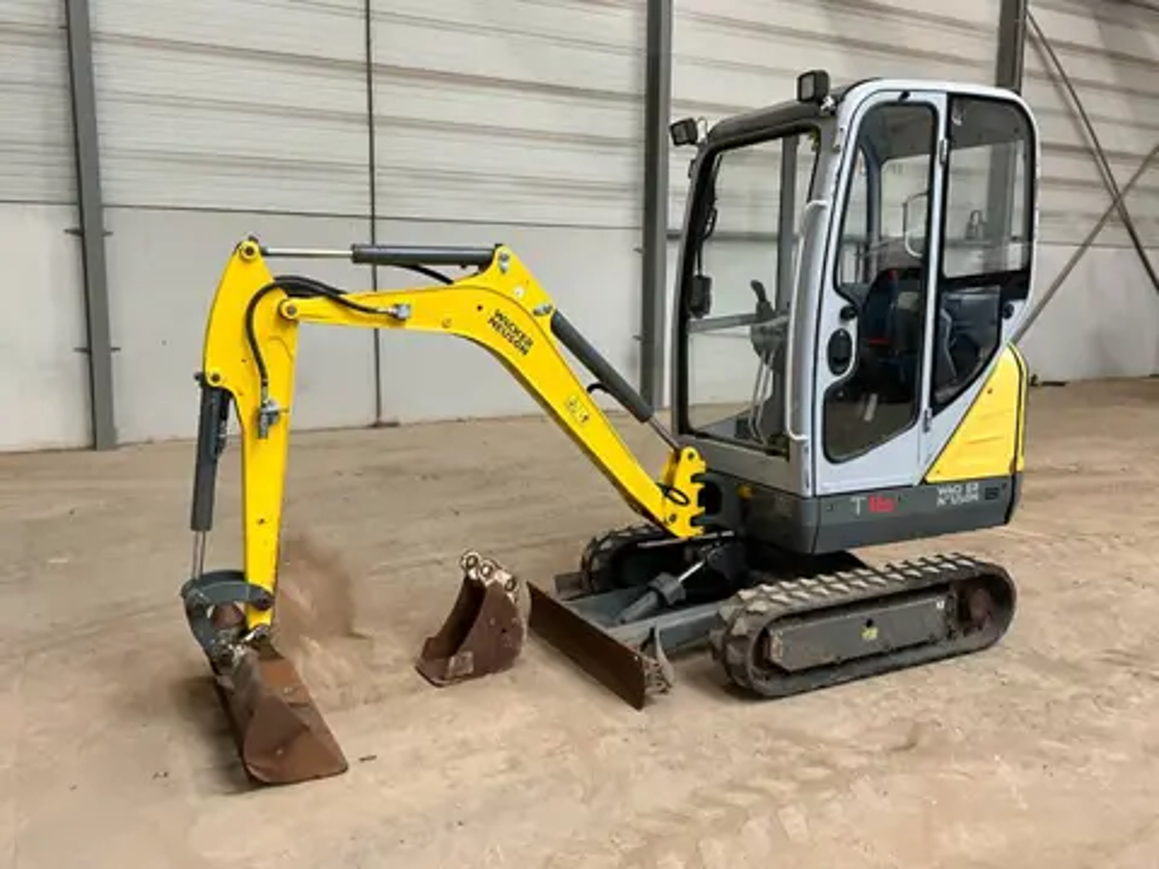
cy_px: 434
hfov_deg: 61.7
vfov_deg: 48.2
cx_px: 580
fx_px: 971
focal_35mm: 29
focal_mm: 3
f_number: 1.8
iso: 125
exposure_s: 1/60
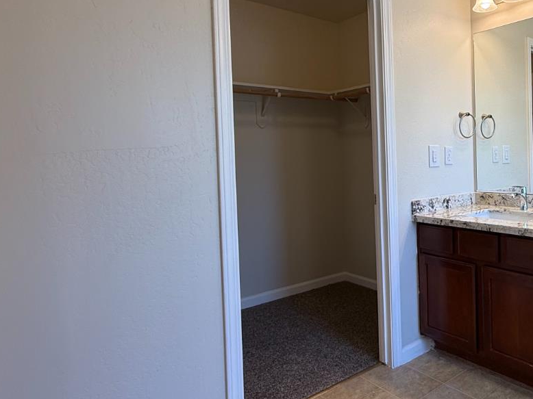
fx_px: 416
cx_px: 461
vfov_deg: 51.1
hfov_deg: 57.8
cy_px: 164
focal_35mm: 27
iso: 64
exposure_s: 1/120
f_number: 2.2
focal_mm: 2.22
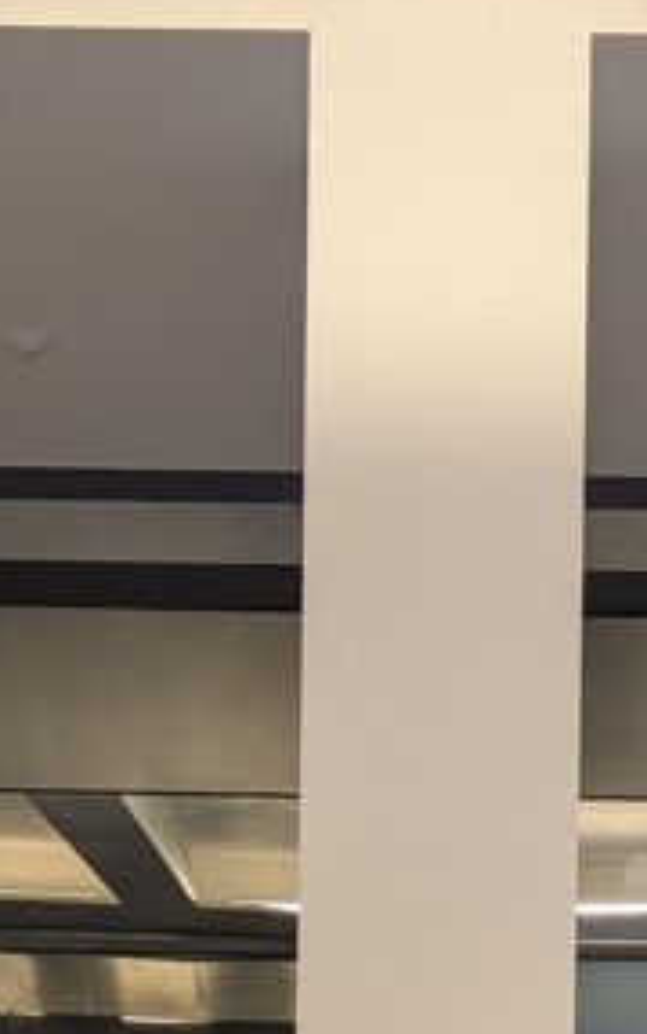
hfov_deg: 14.4
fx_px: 2565
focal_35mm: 91
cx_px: 423
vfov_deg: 21.3
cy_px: 1218
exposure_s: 1/100
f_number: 1.7
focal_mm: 4.53
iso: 334
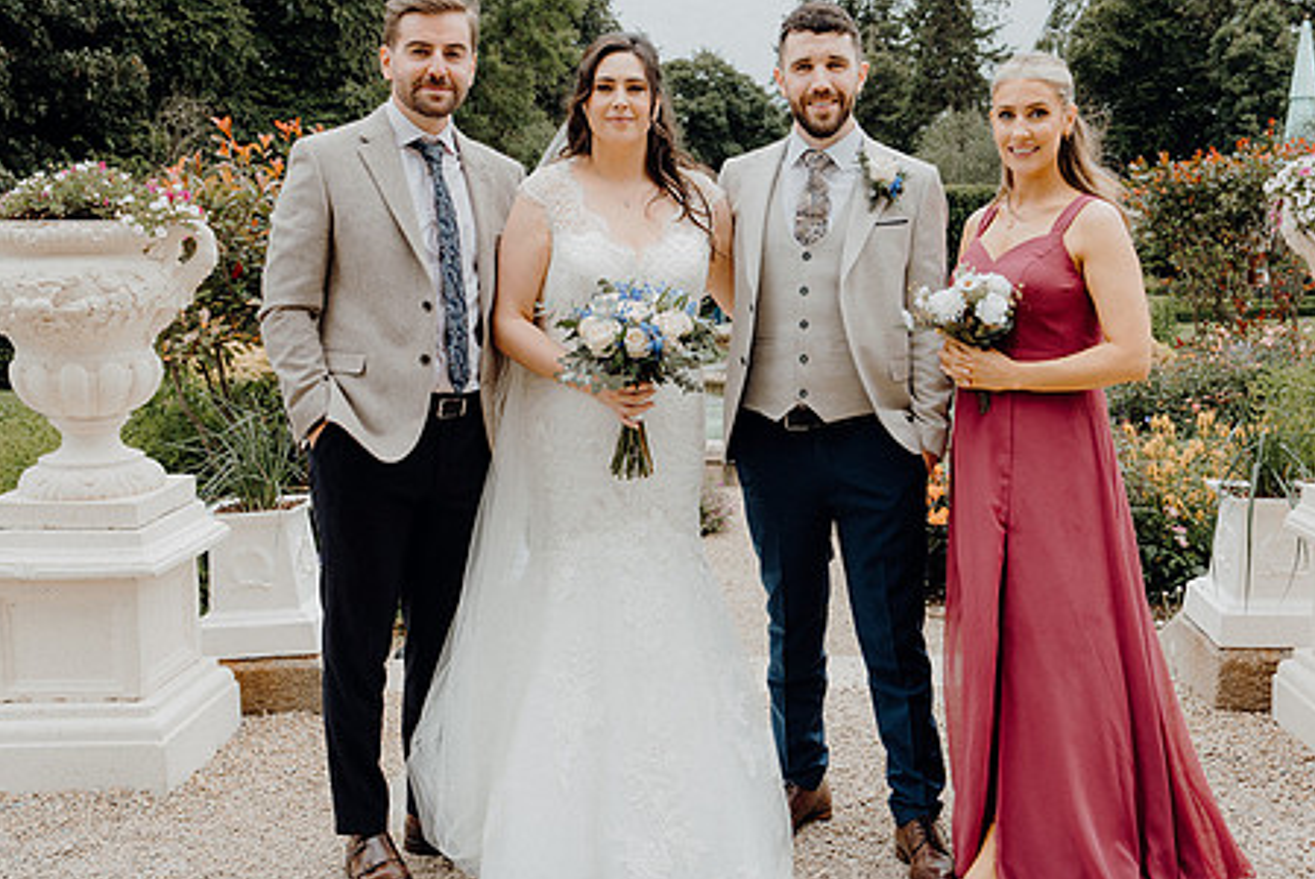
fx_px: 1462
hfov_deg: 48.4
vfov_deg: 33.4
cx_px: 700
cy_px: 420
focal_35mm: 40
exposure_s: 1/160
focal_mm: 31
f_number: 5
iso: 125
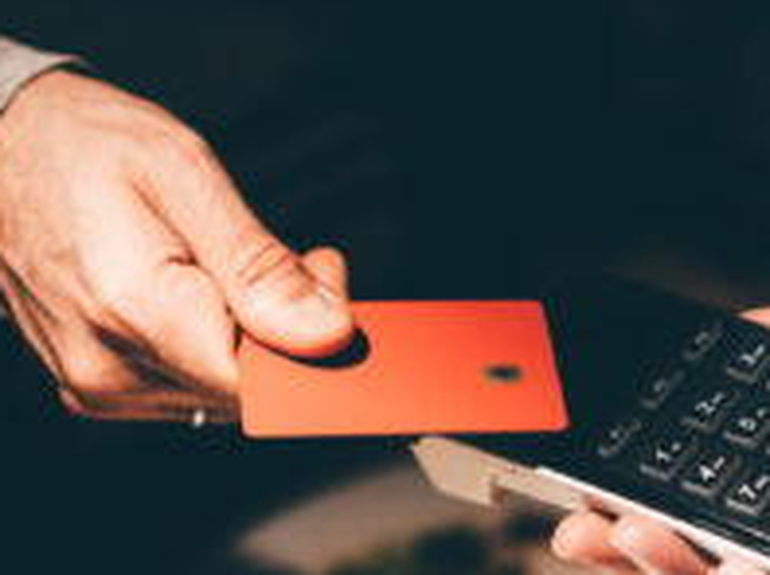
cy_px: 438
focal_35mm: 113
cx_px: 672
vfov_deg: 13.0
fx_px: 2509
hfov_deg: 17.2
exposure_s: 1/200
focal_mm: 55
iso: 320
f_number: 2.5
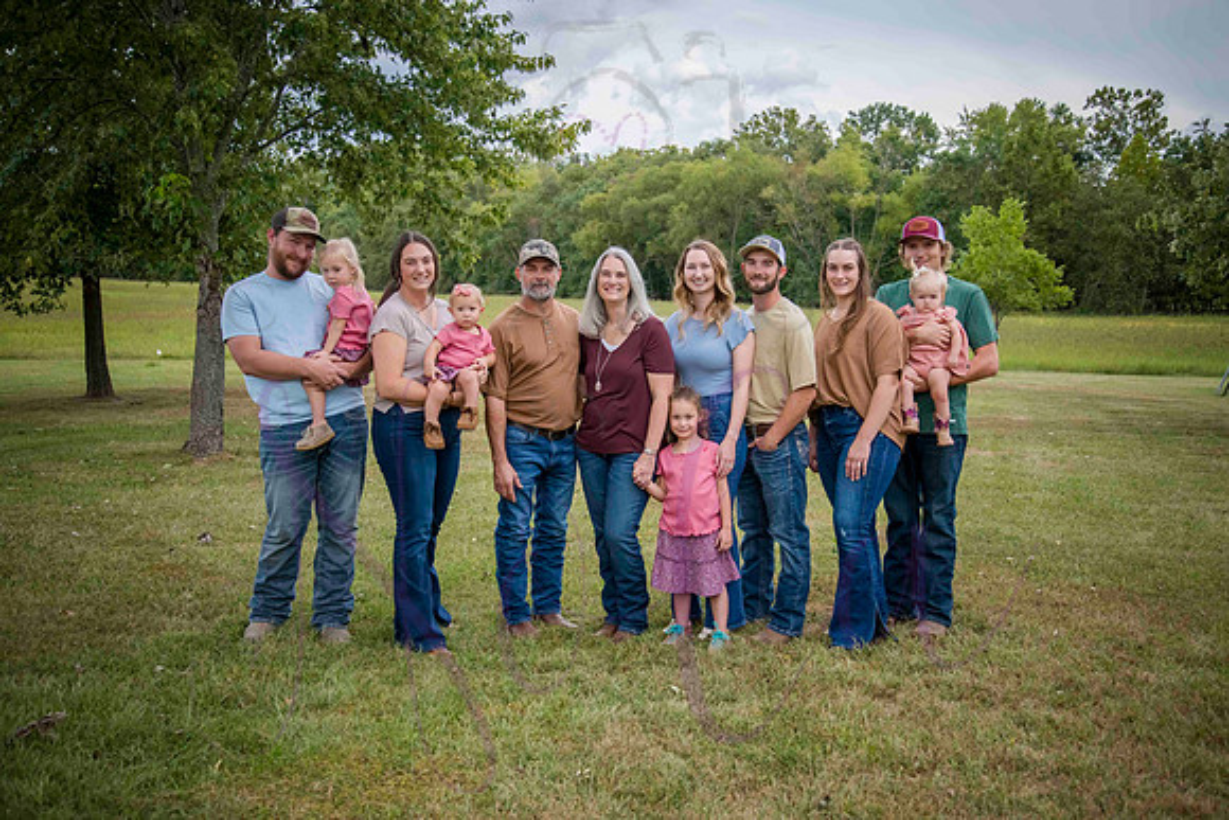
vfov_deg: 35.1
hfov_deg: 50.7
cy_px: 410
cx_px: 614
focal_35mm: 38
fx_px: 1298
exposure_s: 1/500
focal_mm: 38
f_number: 5.6
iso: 400
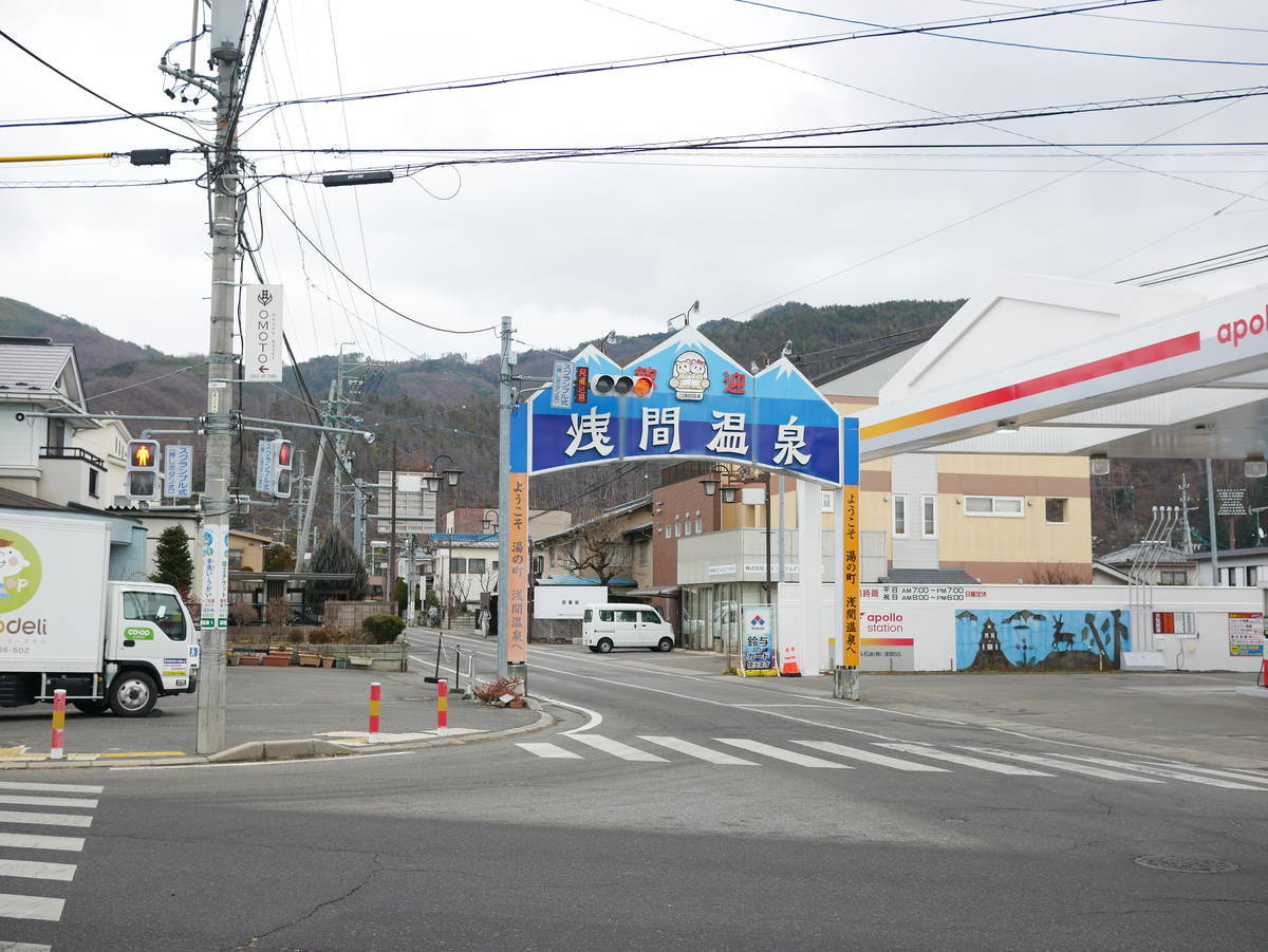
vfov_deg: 36.0
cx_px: 634
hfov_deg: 46.8
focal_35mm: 40
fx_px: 1466
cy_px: 476
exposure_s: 1/320
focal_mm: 20
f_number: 3.2
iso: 200
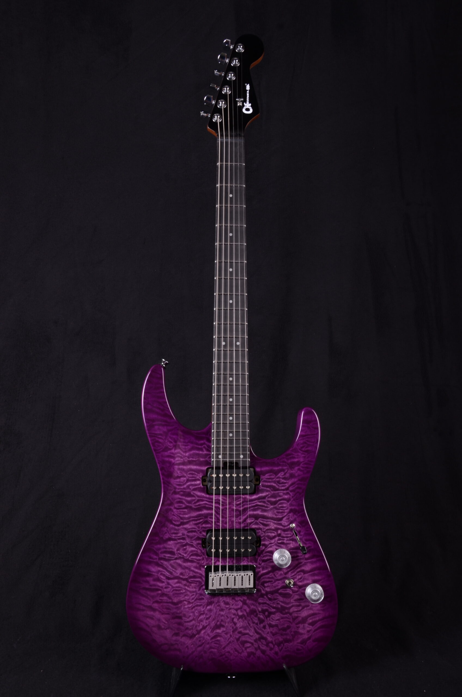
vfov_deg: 53.2
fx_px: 696
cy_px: 348
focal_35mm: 36
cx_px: 231
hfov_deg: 36.7
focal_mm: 24
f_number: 13
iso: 200
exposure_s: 1/200
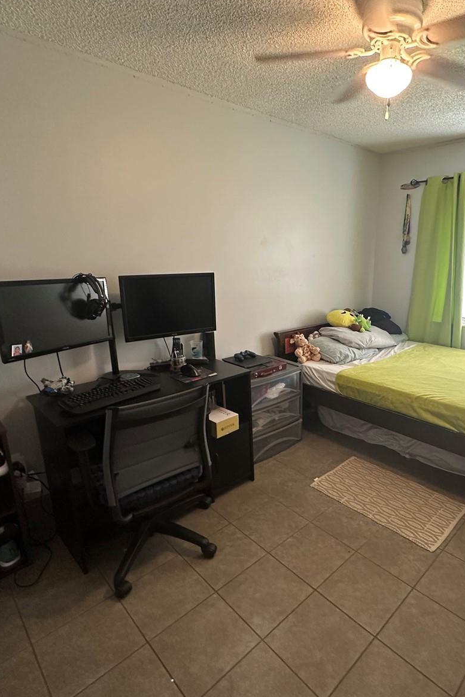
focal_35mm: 20
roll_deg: -1.2
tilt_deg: -14.4
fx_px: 387
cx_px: 300
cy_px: 352
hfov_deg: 60.8
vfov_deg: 84.0
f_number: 2.2
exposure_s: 1/60
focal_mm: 2.22
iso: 400
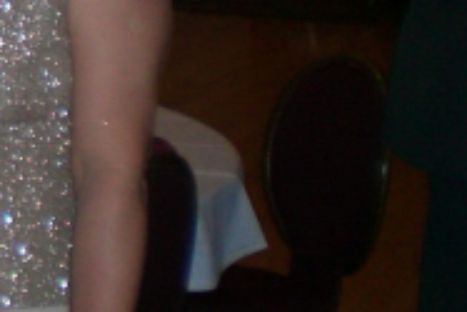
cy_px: -237
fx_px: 2194
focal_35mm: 169
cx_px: -472
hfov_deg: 11.0
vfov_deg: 7.9
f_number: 3.1
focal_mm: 6.3
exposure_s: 1/60
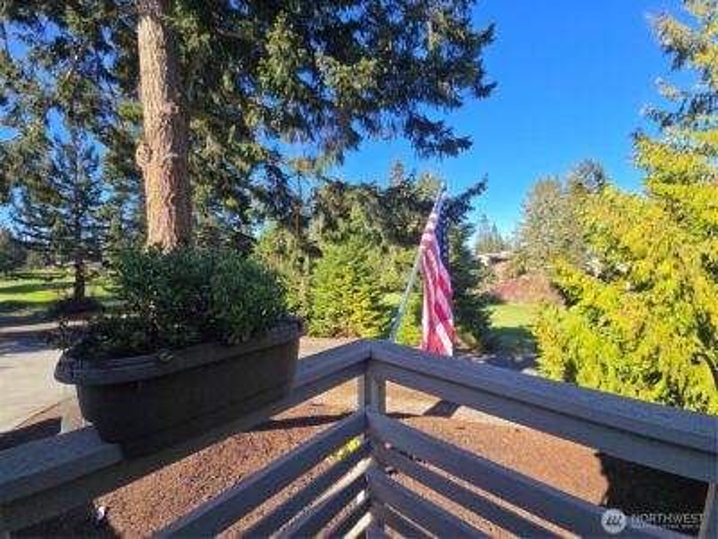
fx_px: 270
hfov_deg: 106.2
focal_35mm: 13
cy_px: 270
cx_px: 359
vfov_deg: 89.9
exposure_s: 1/907
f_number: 2.2
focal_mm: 2.2
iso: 50
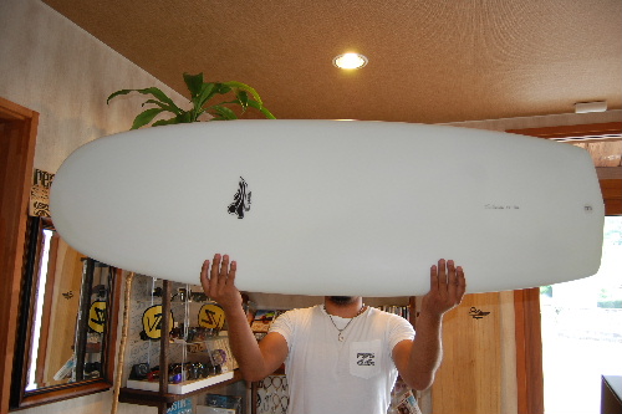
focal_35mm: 27
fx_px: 466
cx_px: 311
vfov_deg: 47.9
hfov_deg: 67.4
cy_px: 207
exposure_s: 1/60
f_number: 3.5
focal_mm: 18
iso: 400
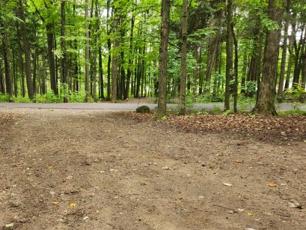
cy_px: 152
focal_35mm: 36
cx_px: 71
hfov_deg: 49.0
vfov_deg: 39.2
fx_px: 318
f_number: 1.8
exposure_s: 1/120
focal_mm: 5.4
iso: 160
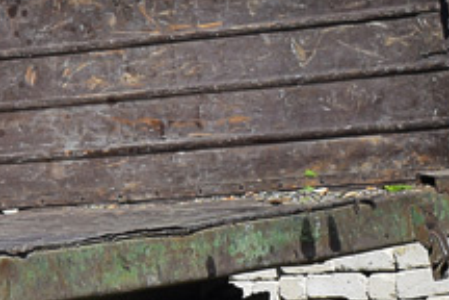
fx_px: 3941
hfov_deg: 6.3
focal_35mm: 316
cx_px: -536
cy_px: 100
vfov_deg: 4.3
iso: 200
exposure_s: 1/320
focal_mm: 38
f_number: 9
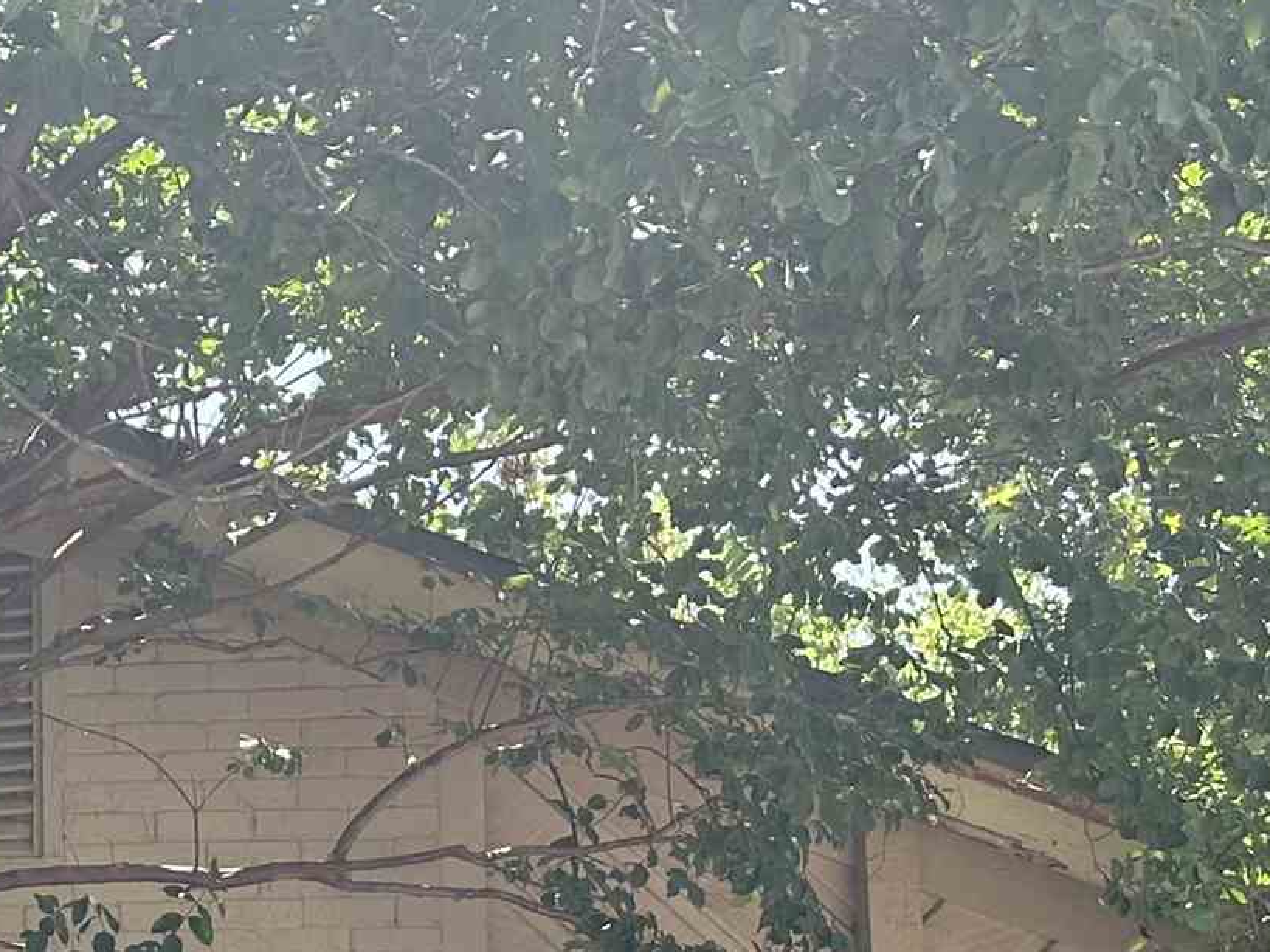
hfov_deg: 19.0
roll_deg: -1.3
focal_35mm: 90
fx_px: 3301
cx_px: -665
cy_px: 1327
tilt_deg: +8.4
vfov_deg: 15.4
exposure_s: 1/822
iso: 80
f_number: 1.78
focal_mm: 6.86
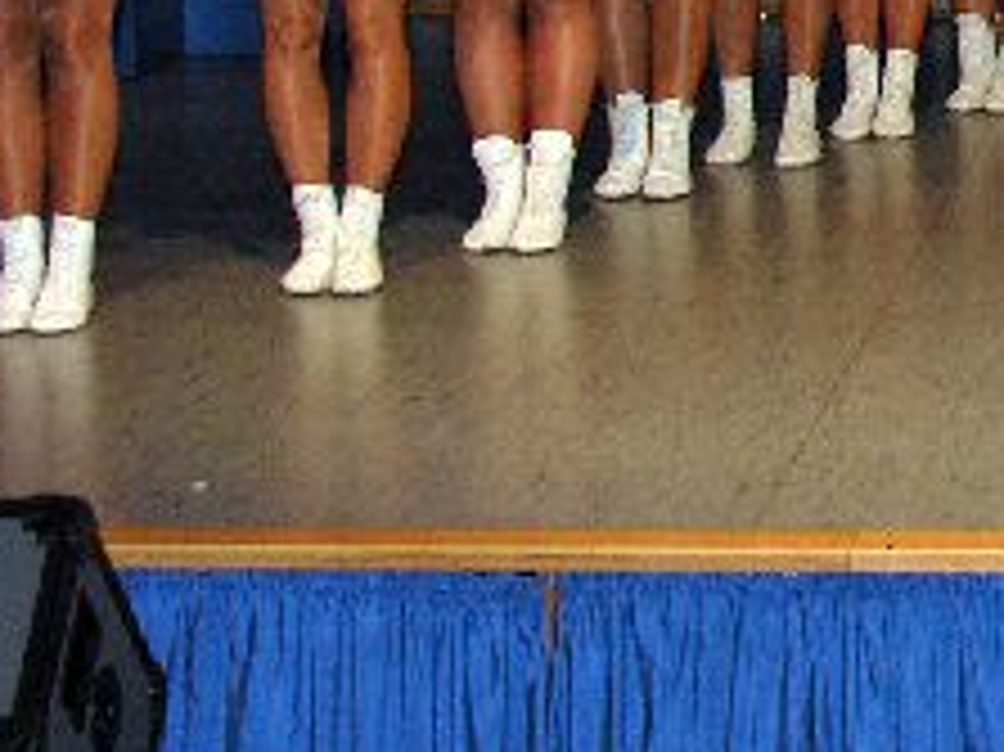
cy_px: -189
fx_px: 4261
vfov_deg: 9.9
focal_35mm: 147
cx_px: 1488
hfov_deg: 12.8
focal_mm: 10.2
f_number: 4.1
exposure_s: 1/60.1
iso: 100
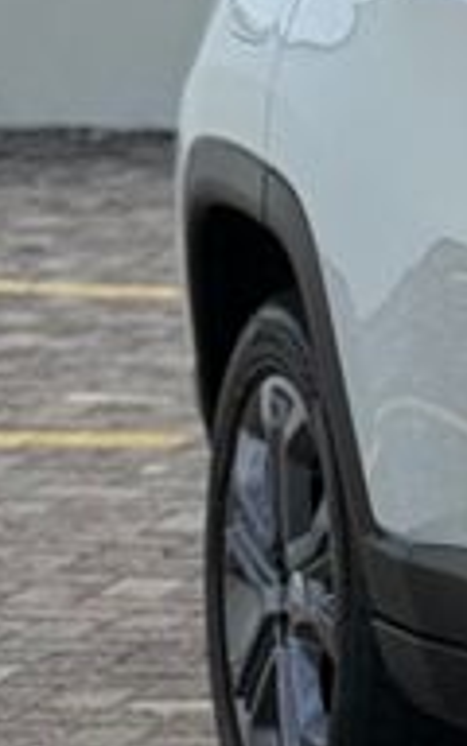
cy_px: 315
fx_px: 5152
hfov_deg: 4.8
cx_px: 1765
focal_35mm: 253
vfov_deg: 8.3
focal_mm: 6.76
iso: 80
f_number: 1.78
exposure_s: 1/4098
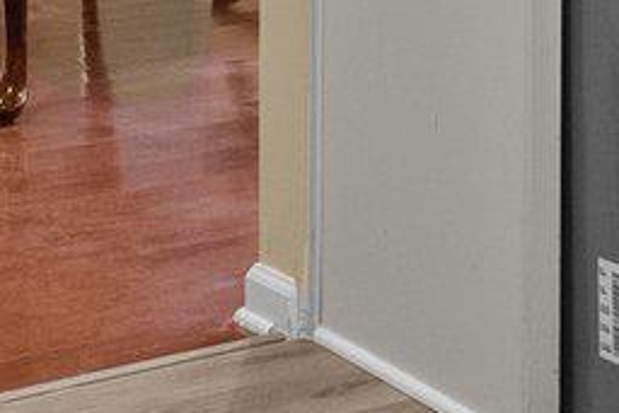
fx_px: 2340
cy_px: -361
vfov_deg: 9.5
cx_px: 1025
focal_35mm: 136
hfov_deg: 13.8
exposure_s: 1/6
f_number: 8
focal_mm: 17
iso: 2000
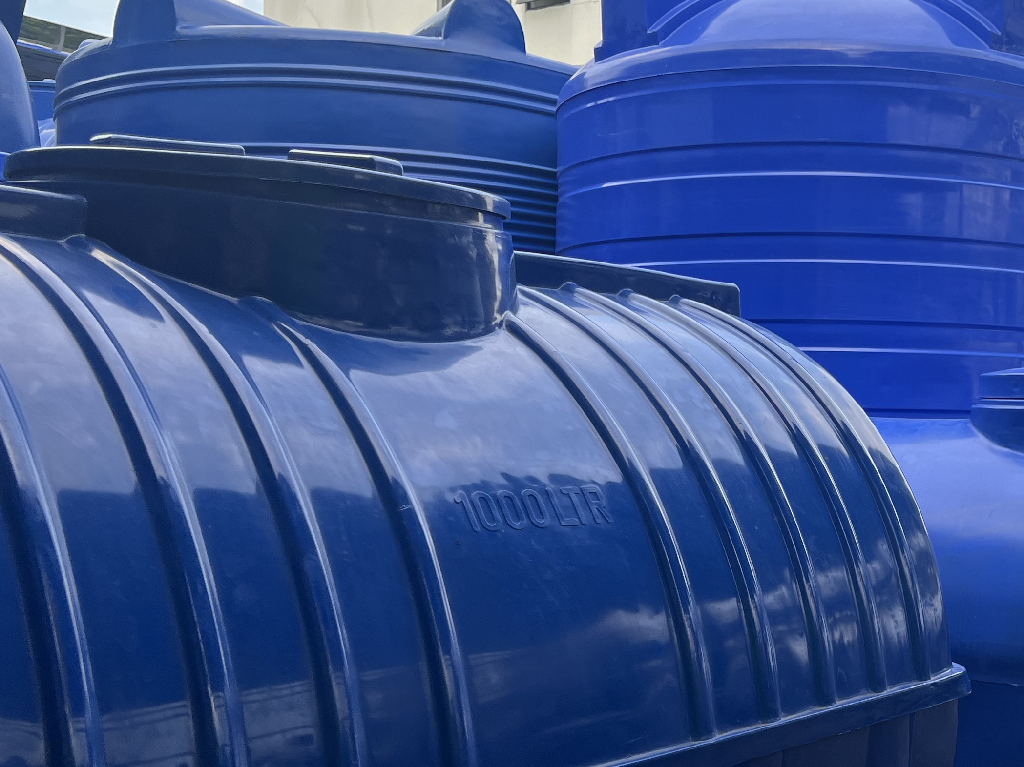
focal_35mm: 50
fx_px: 1479
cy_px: 400
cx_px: 849
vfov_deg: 29.1
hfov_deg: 36.6
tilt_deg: +1.8
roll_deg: -0.2
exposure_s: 1/569
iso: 50
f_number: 1.5
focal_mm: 5.7
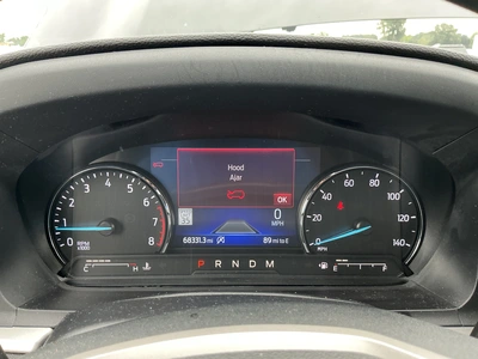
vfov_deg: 49.7
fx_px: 387
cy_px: 180
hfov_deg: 63.4
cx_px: 239
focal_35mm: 28
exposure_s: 1/122
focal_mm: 3
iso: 64
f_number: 1.8
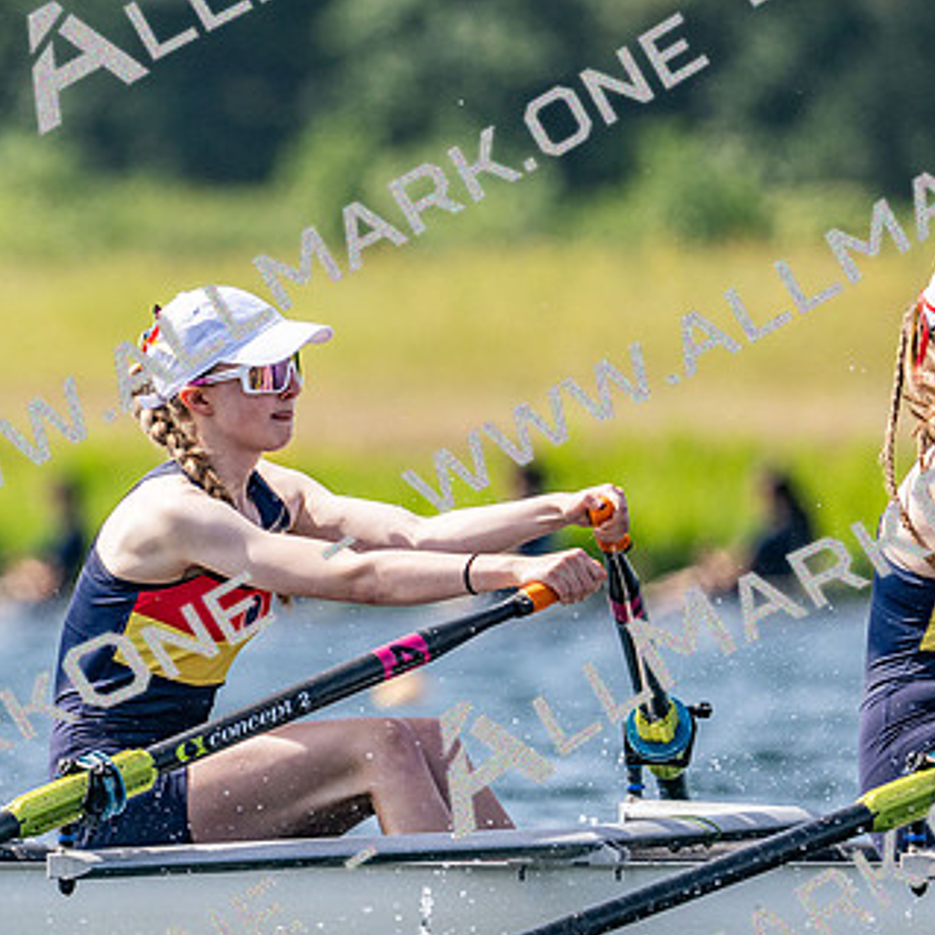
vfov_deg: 1.9
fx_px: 28328
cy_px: 563
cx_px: 188
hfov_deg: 1.9
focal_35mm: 927
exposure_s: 1/2500
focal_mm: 400
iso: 280
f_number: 4.5
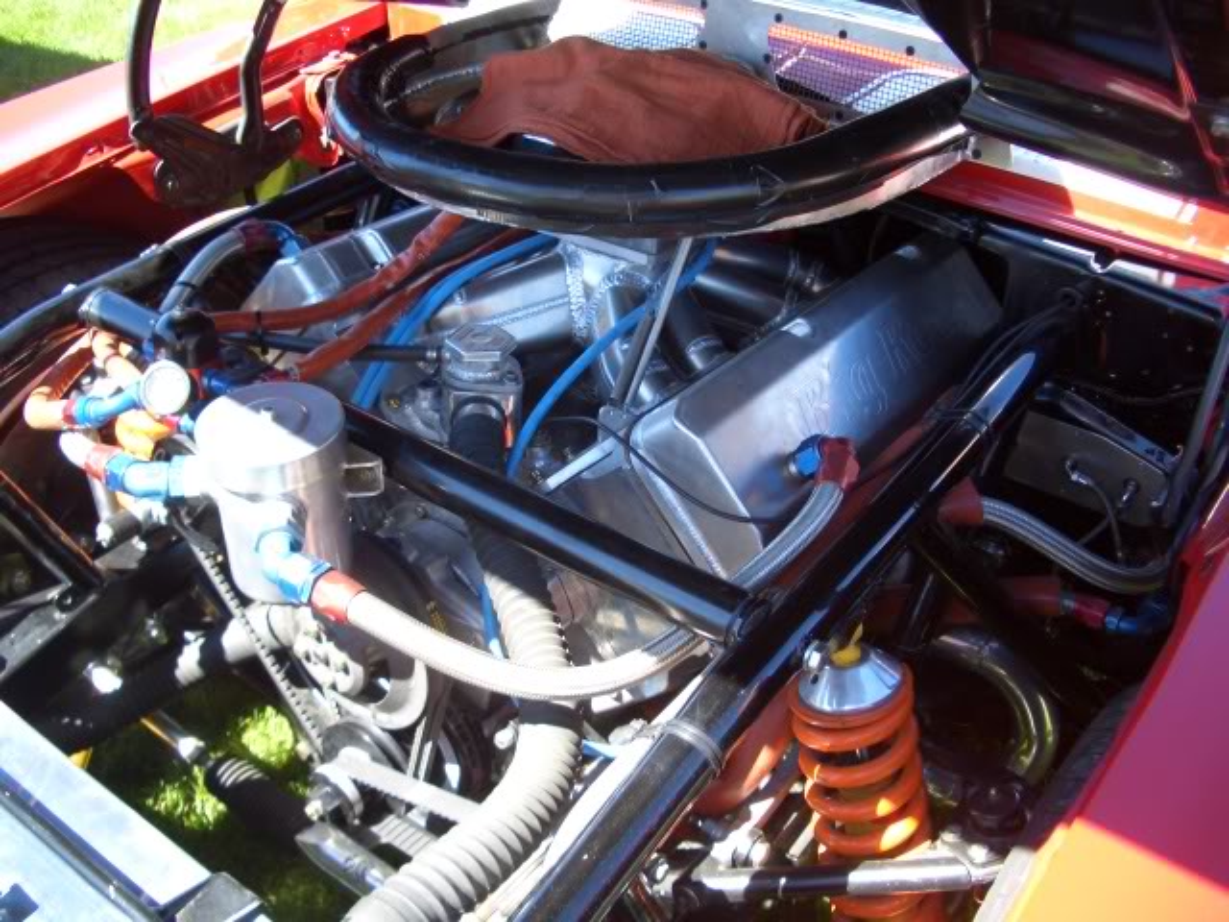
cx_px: 614
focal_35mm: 35
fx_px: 1243
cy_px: 461
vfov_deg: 40.7
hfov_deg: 52.6
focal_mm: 5.8
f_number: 2.6
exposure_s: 1/100
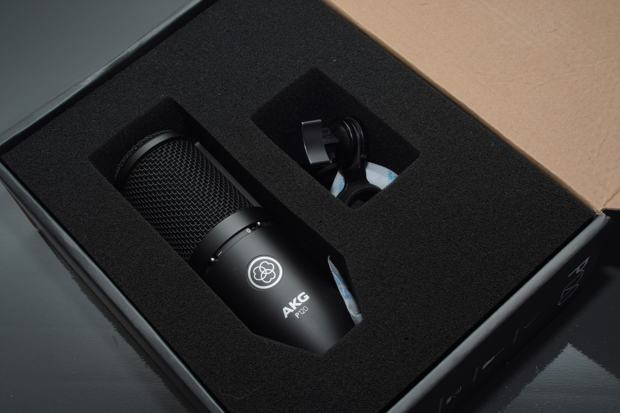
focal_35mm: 52
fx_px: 904
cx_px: 310
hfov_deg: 37.9
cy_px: 206
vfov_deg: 25.8
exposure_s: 1/160
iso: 250
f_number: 11
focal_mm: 35
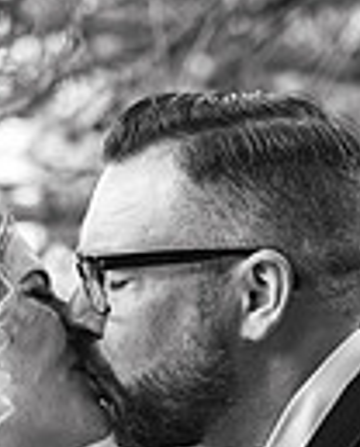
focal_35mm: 163
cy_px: 565
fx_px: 2161
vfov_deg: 11.5
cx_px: 189
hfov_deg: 9.5
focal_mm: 50
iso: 125
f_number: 2.2
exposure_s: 1/250
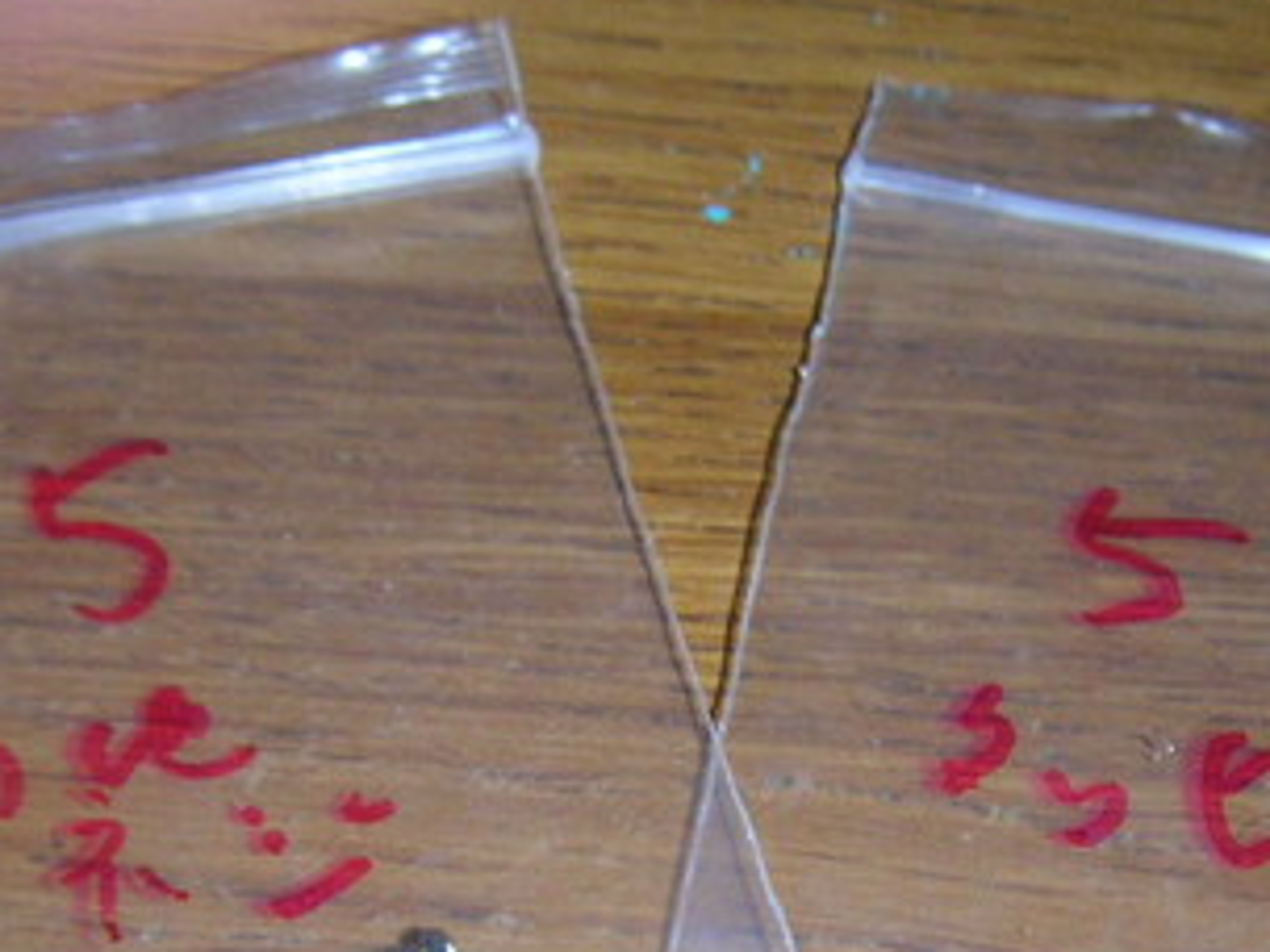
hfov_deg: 26.0
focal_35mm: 75
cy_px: 843
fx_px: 2752
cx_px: 719
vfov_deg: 19.3
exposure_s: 1/45
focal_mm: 6
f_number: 6.7
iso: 160
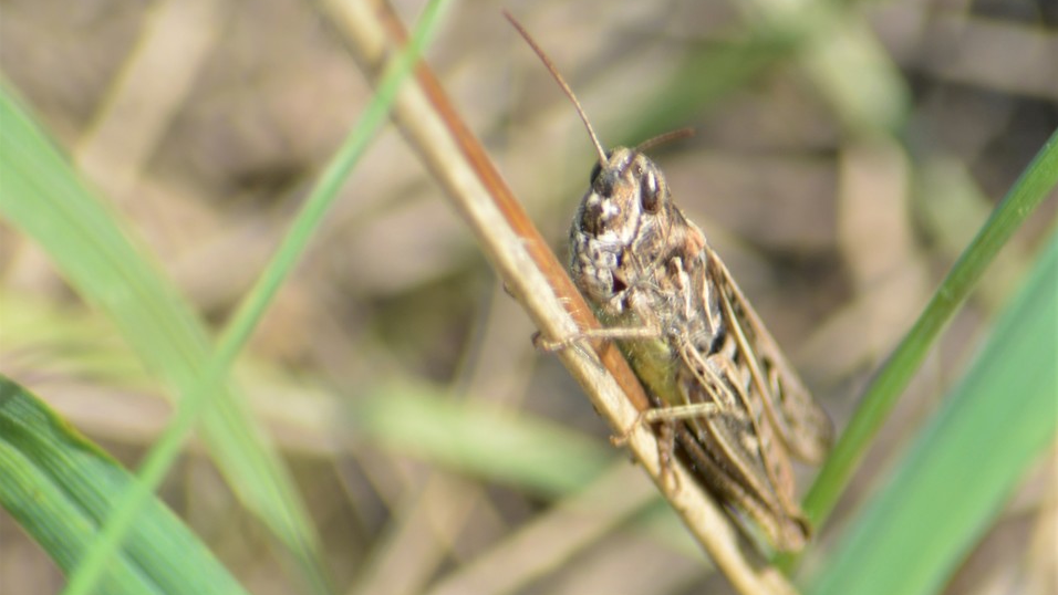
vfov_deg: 2.6
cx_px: 530
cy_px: 244
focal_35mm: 473
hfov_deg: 4.6
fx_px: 13271
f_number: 8
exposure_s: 1/125
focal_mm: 300
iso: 100
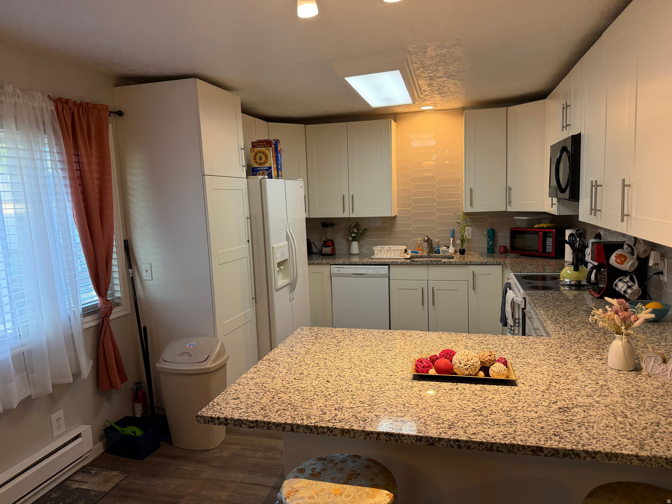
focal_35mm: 24
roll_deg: +2.6
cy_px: 252
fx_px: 466
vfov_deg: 56.8
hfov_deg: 71.6
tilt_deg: -8.2
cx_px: 336
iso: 200
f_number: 1.78
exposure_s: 1/120
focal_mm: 6.76
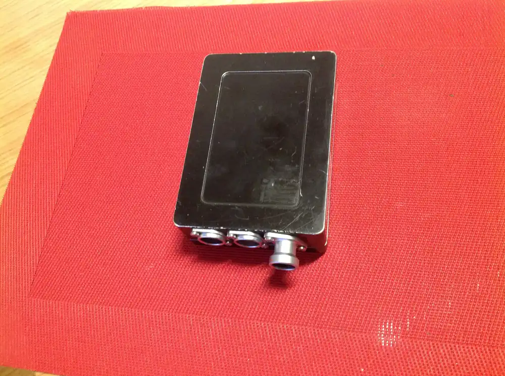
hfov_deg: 52.7
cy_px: 188
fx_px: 510
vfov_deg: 40.6
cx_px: 252
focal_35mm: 35
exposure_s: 1/15
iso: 400
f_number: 2.4
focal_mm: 4.28
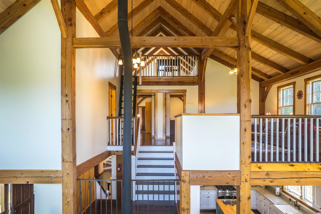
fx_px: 196
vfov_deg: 57.2
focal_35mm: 22
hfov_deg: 78.6
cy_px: 107
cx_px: 160
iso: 330
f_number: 2.8
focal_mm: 8.38
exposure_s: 1/15
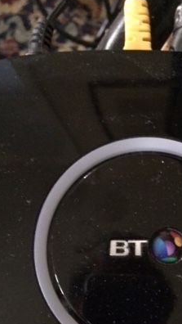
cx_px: 165
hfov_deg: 22.9
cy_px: 237
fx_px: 437
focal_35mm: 51
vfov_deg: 39.6
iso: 640
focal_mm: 4.15
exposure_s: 1/17
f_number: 2.2
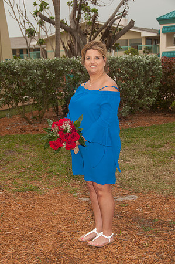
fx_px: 417
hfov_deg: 23.7
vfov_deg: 35.1
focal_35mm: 57
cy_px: 132
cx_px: 88
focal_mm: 38
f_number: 7.1
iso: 100
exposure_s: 1/250
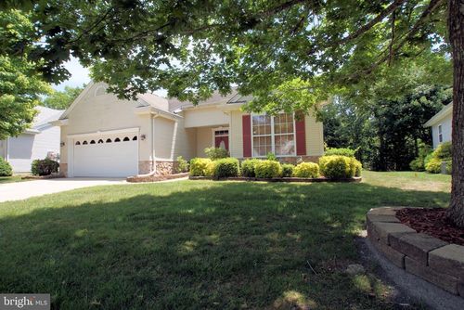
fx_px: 213
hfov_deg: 94.9
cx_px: 232
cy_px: 155
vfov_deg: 72.1
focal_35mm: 16
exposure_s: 1/60
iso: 100
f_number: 9
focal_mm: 11
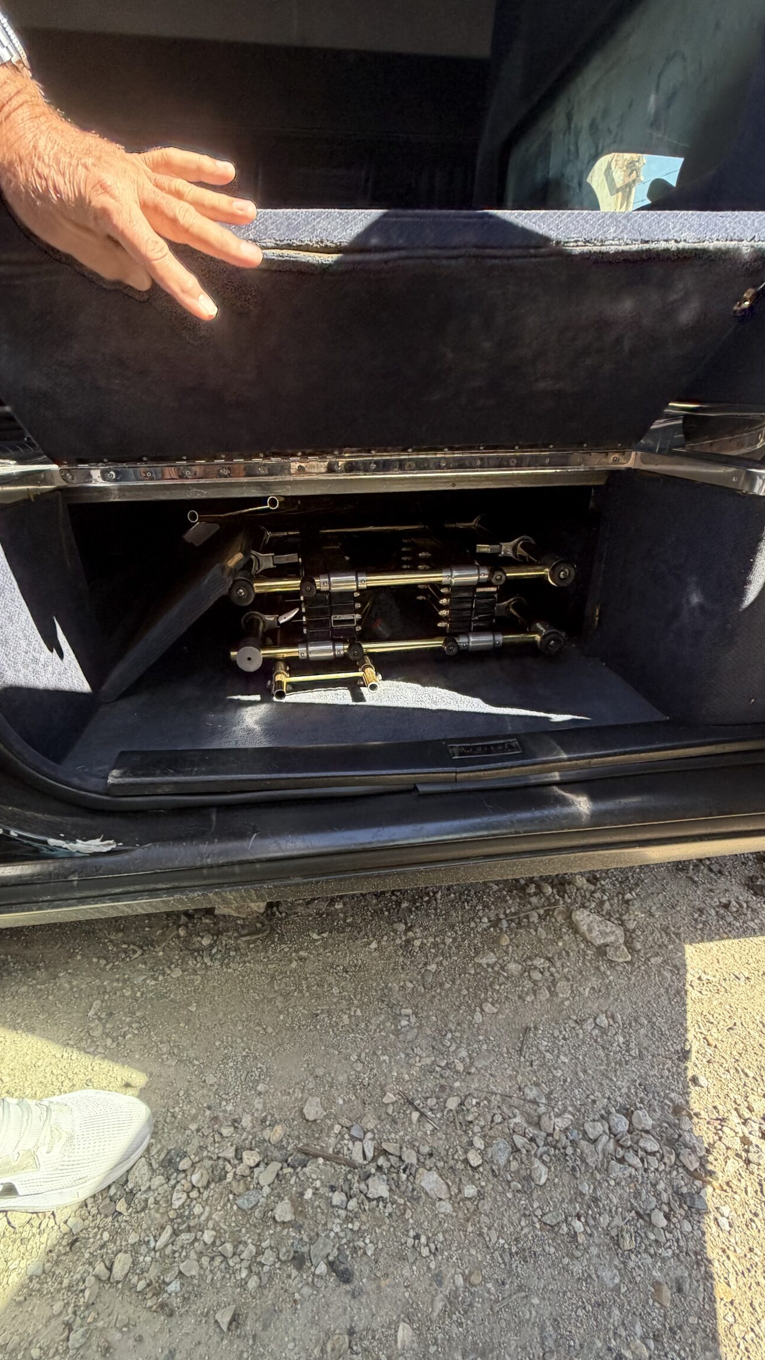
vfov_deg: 95.6
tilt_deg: -28.7
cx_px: 383
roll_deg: +3.0
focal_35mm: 17
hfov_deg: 63.9
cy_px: 748
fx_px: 613
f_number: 2.2
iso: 64
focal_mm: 2.22
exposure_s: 1/167
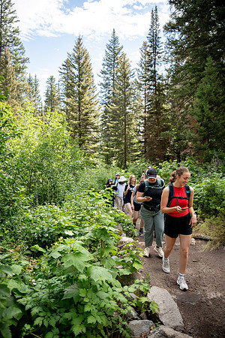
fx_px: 225
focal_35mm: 24
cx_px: 112
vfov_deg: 73.7
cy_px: 169
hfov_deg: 53.1
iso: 200
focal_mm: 24
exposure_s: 1/800
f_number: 2.8
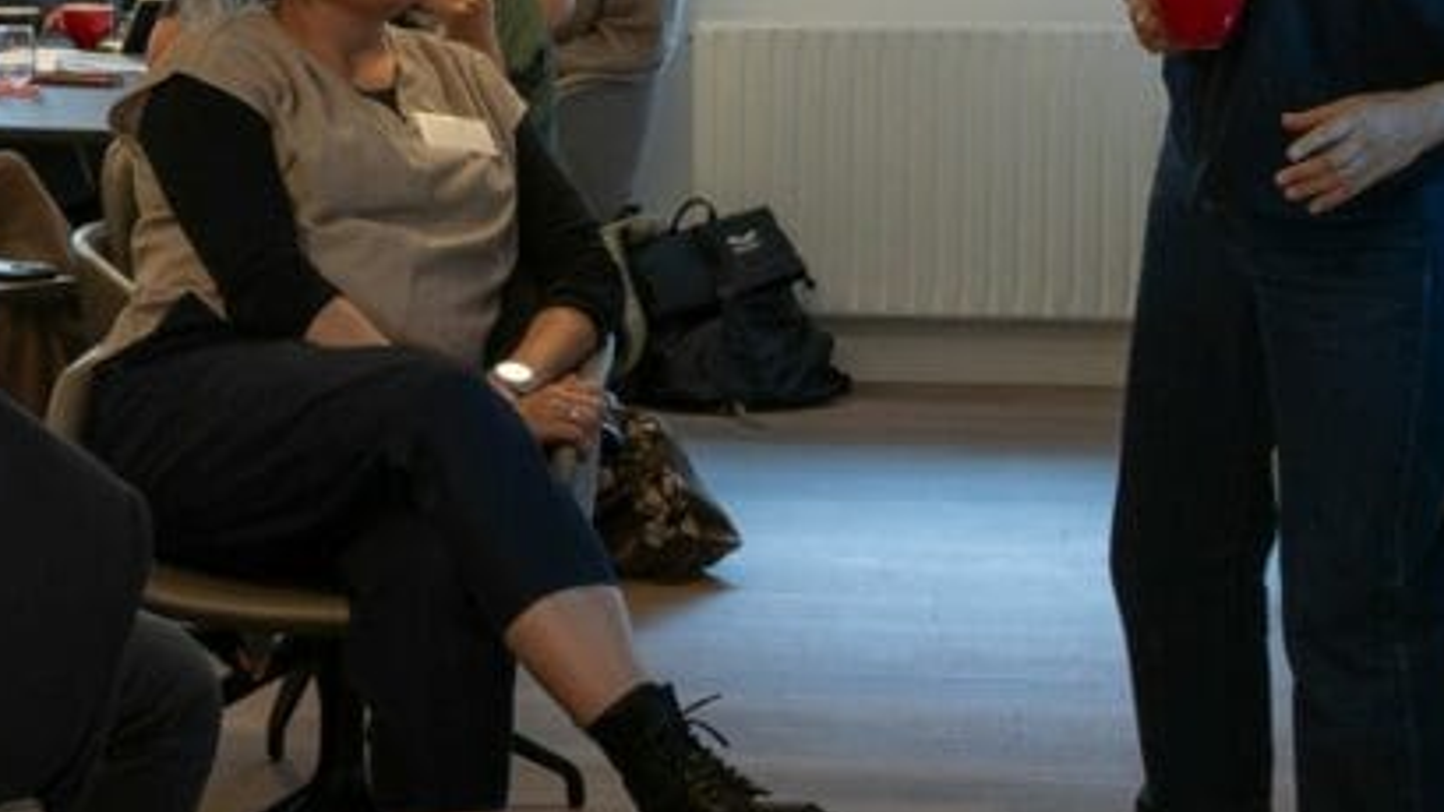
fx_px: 5475
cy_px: 184
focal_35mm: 143
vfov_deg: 8.5
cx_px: 73
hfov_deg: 14.8
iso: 6400
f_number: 5.6
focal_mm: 35
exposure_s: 1/250
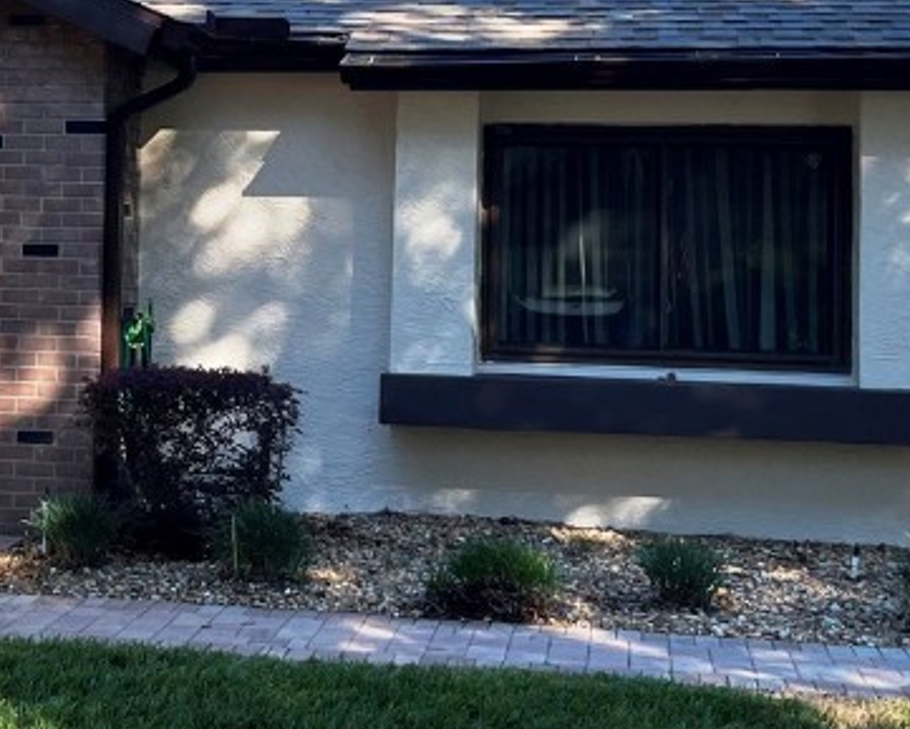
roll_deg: -1.8
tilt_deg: +2.3
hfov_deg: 26.2
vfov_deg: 21.1
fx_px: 1940
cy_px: 192
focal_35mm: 72
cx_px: 257
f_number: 1.6
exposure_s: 1/1580
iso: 50
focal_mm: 5.1
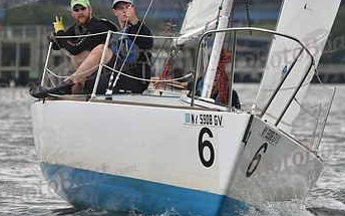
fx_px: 3075
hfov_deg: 6.4
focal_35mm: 327
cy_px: 116
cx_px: 190
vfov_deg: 4.0
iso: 320
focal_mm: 190
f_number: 5
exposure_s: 1/1250
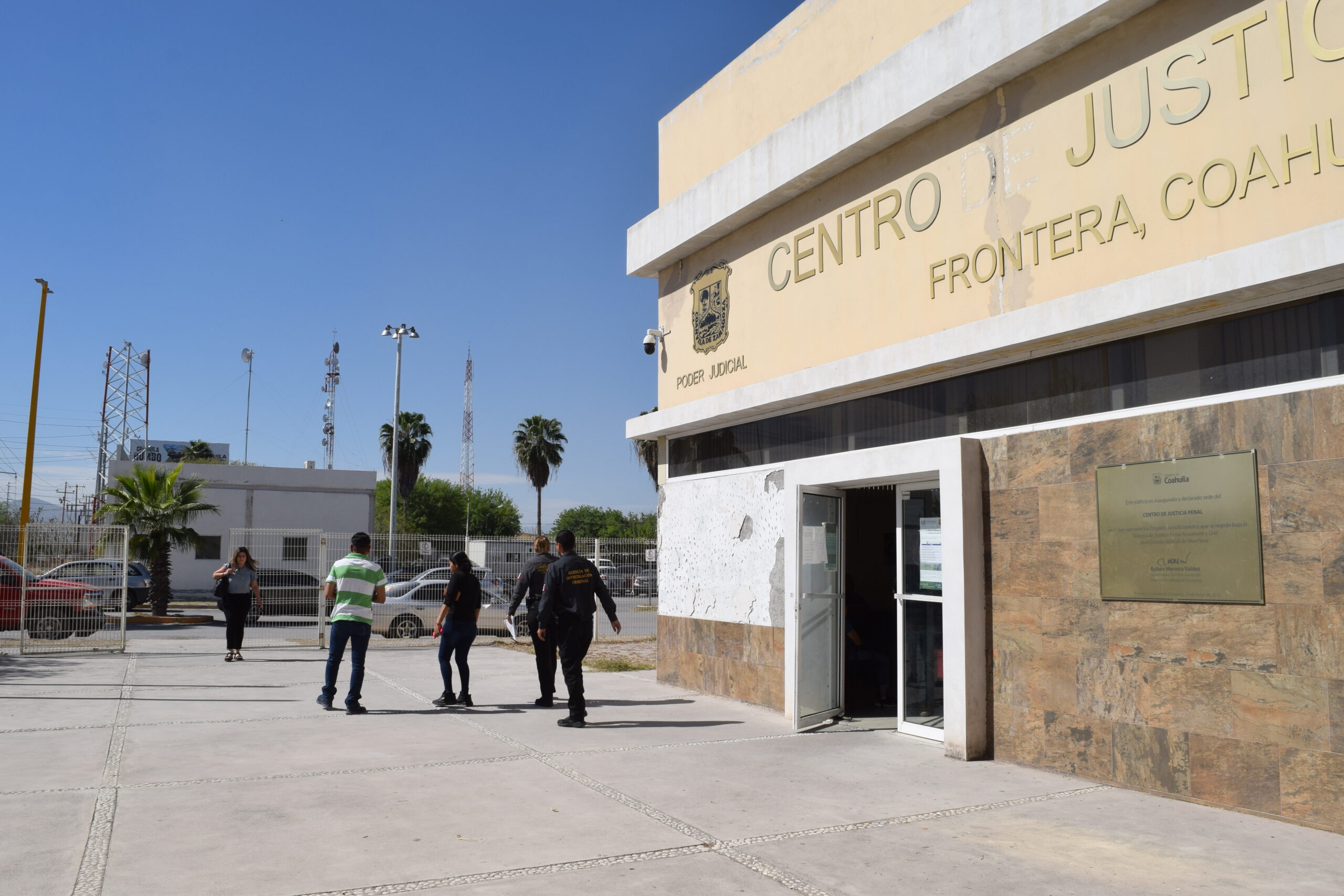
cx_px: 672
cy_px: 448
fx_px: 1008
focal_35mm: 27
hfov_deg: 67.4
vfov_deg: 47.9
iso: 200
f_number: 11
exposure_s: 1/500
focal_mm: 18
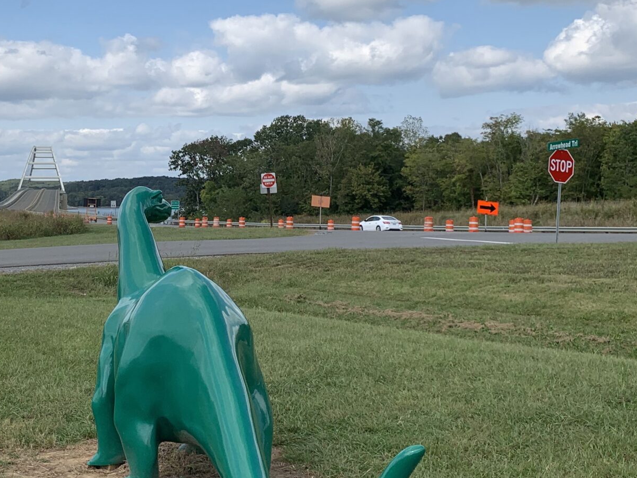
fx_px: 1012
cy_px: 166
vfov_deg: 26.4
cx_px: 163
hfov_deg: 34.2
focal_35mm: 55
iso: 25
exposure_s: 1/2611
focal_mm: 4.25
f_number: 1.8
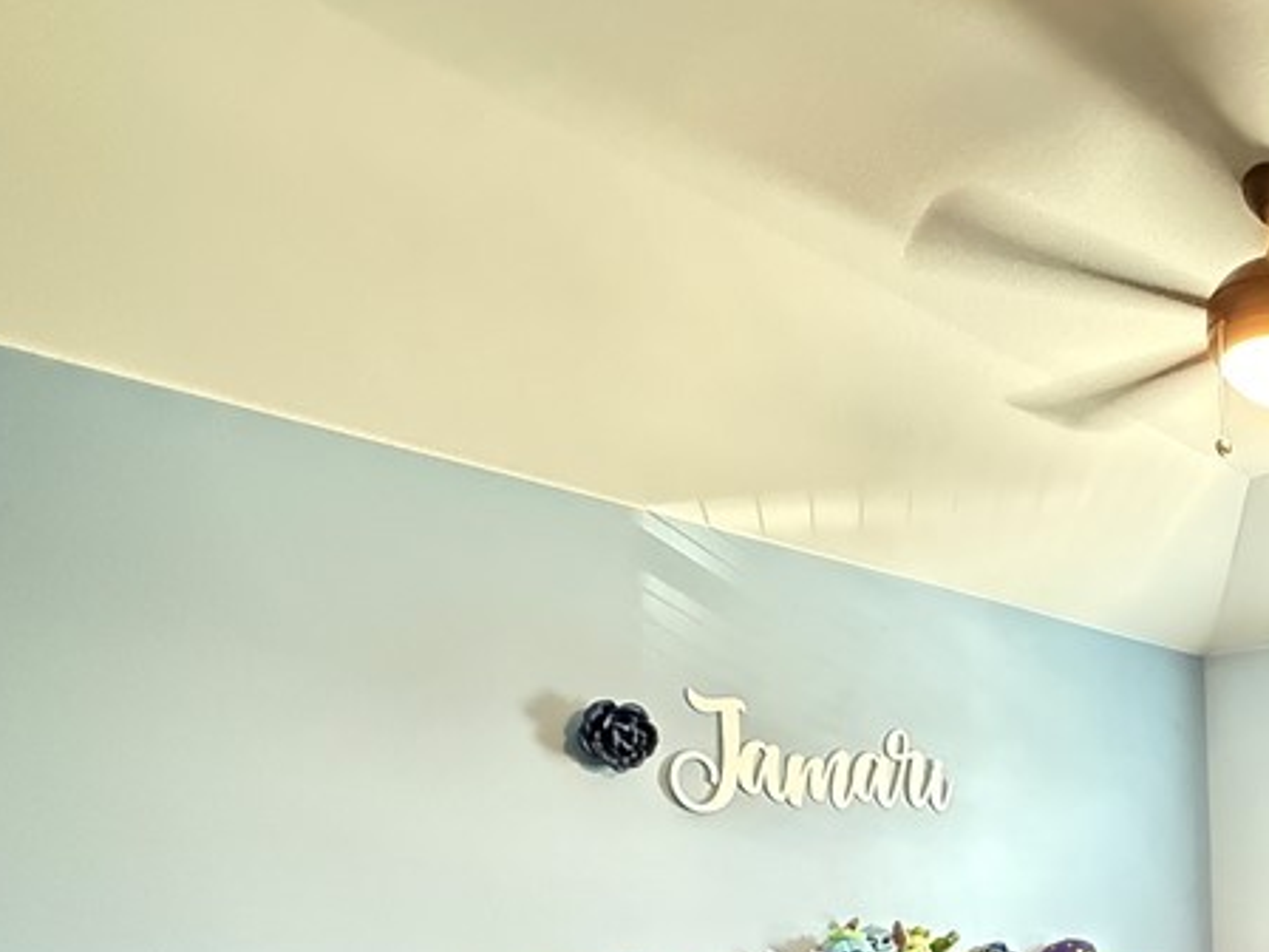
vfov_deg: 39.2
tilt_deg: -2.1
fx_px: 1173
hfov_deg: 44.6
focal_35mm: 32
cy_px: 944
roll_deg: +1.3
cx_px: 1368
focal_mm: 2.22
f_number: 2.2
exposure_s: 1/40
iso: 1250
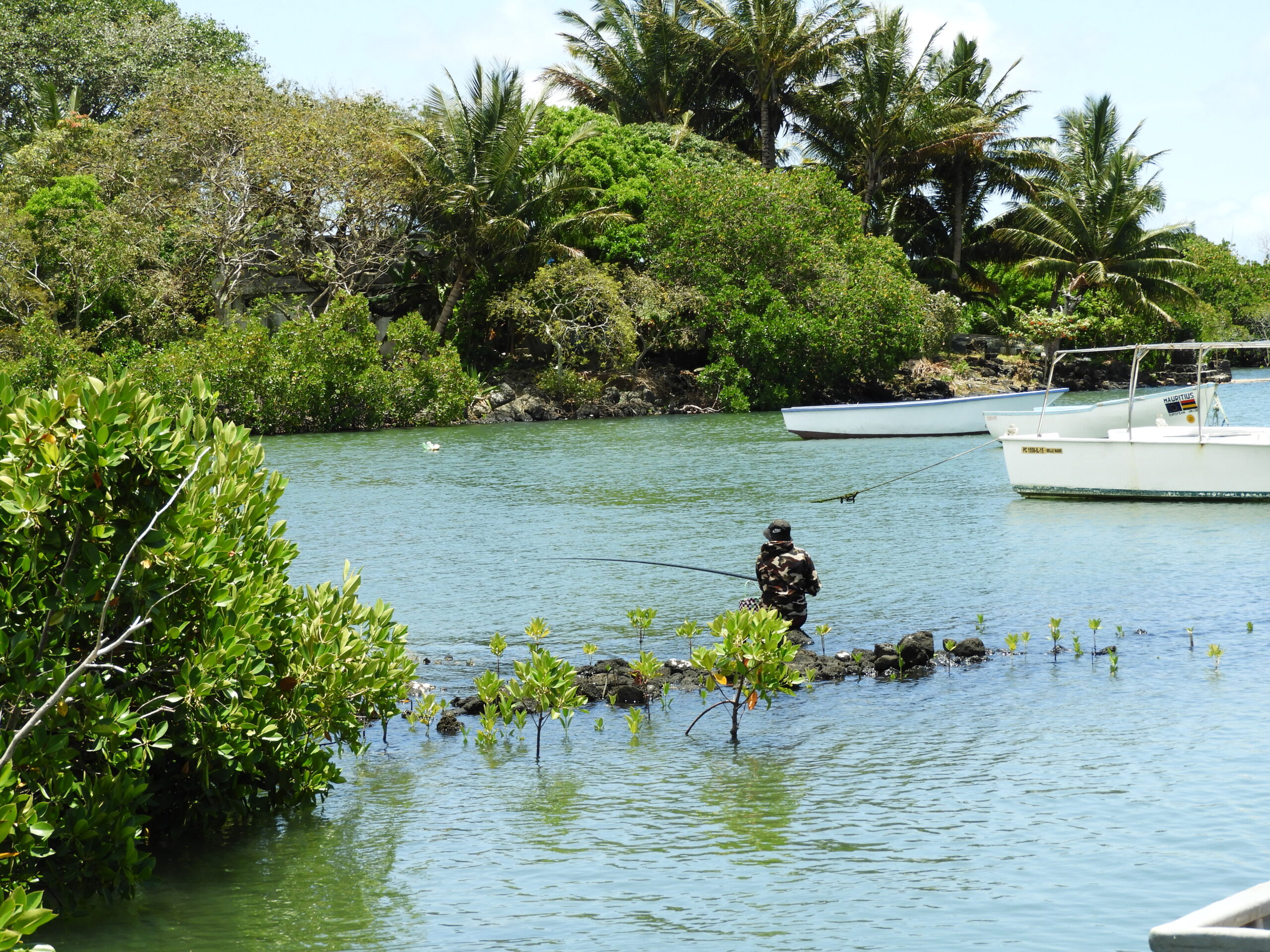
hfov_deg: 20.7
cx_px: 635
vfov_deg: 15.6
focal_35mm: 95
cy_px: 476
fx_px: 3485
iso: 100
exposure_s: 1/400
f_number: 4.8
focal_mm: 17
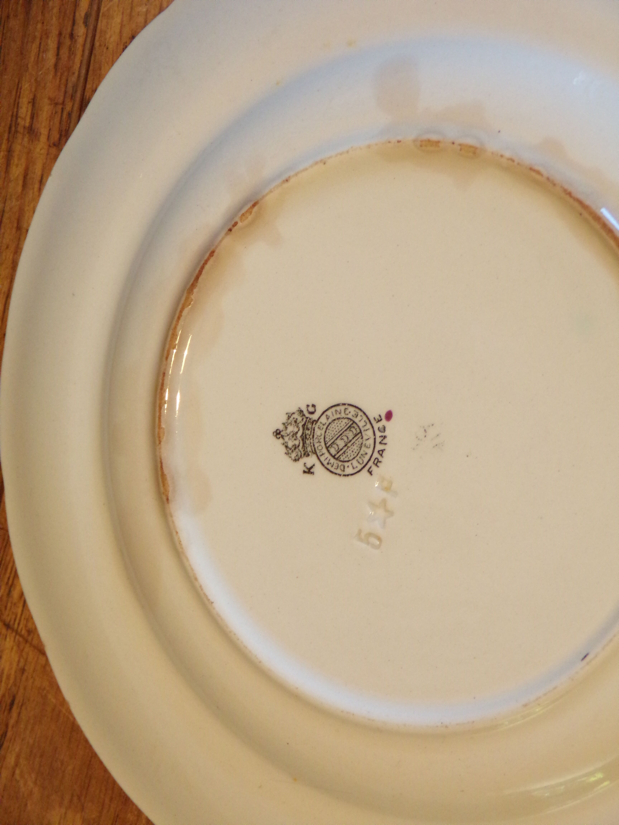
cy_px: 412
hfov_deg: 11.3
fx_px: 3123
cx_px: 310
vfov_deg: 15.1
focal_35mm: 131
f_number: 4.4
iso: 437
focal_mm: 23.5
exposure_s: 1/50
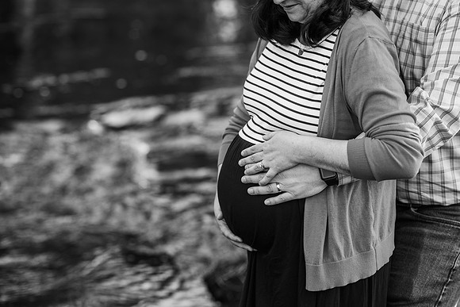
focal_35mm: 97
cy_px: 154
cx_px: 247
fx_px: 1239
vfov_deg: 14.1
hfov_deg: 21.0
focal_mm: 85
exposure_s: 1/200
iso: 125
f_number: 2.8
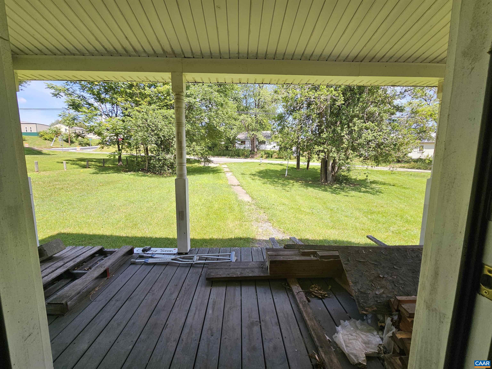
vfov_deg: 89.9
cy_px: 184
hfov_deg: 106.2
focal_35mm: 13
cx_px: 246
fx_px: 185
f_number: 2.2
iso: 50
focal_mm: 2.2
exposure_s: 1/556
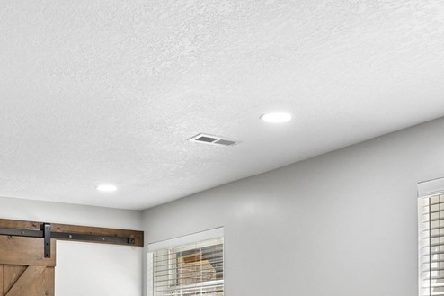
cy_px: 341
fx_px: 678
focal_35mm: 55
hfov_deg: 36.3
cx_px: 225
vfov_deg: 22.9
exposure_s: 1/50
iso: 800
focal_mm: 16
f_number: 9
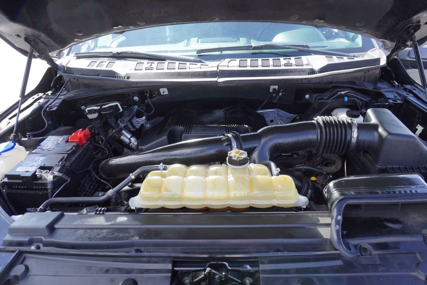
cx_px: 214
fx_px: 285
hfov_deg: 73.7
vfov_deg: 53.2
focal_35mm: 24
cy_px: 142
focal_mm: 16
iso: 100
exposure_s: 1/100
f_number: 5
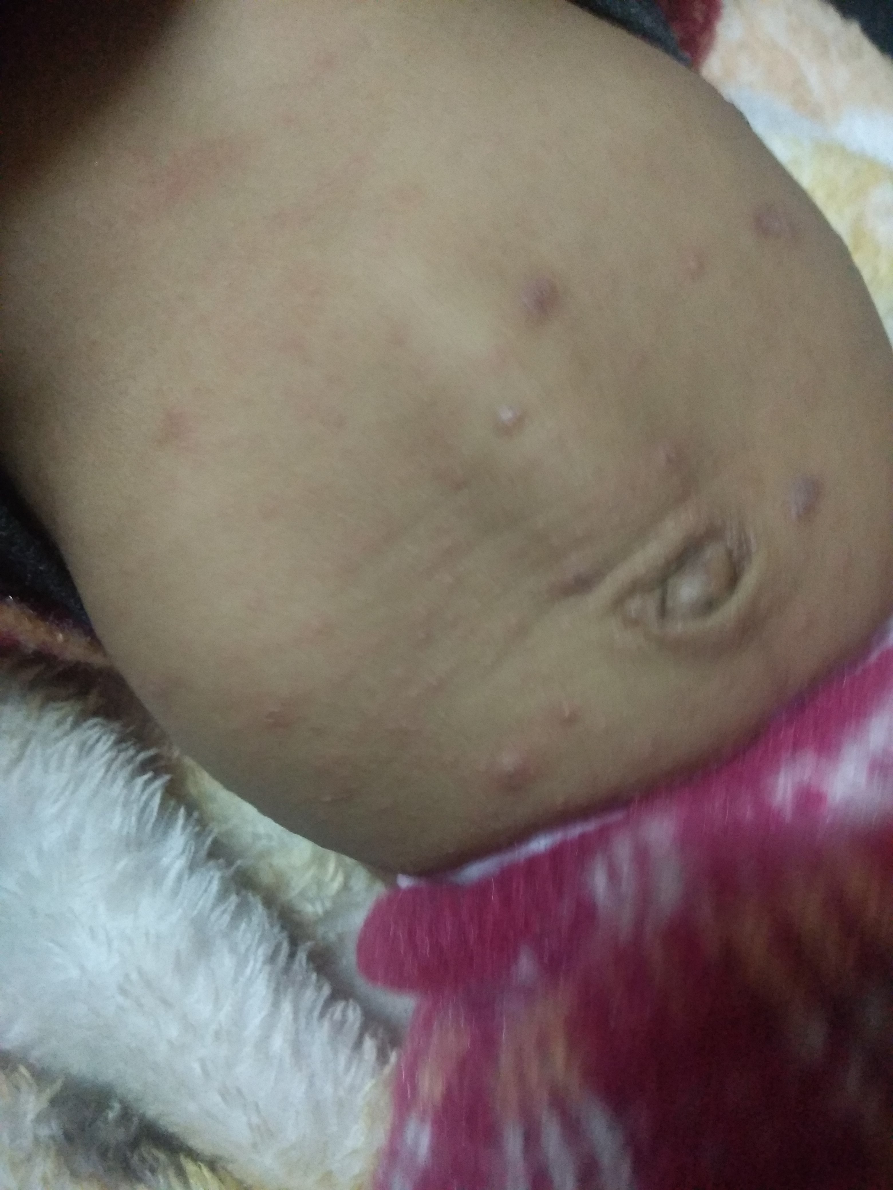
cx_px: 446
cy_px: 595
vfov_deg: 79.0
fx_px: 722
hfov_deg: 63.4
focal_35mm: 21
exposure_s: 1/14
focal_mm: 3.57
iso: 1600
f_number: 2
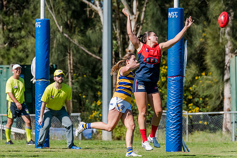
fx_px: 3230
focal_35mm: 491
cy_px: 67
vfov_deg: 2.8
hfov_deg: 4.2
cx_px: 100
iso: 800
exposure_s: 1/1600
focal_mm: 420
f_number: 8
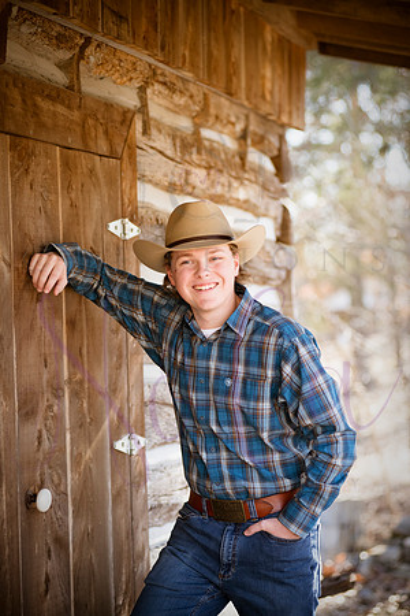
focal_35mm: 105
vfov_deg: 19.5
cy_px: 308
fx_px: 1794
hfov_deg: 13.0
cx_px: 205
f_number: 3.5
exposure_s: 1/500
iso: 800
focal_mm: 105
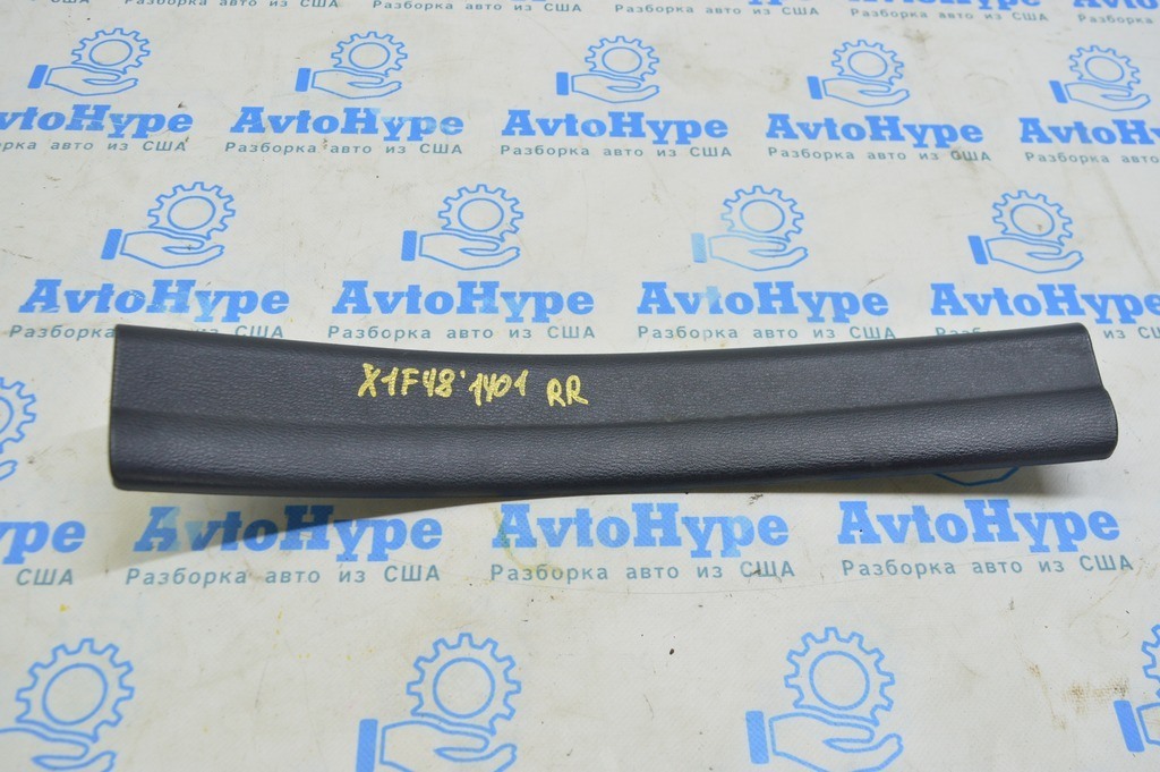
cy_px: 386
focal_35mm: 33
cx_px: 580
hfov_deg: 57.3
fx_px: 1062
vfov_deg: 39.9
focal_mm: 22
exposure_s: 1/20
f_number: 5.6
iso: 400
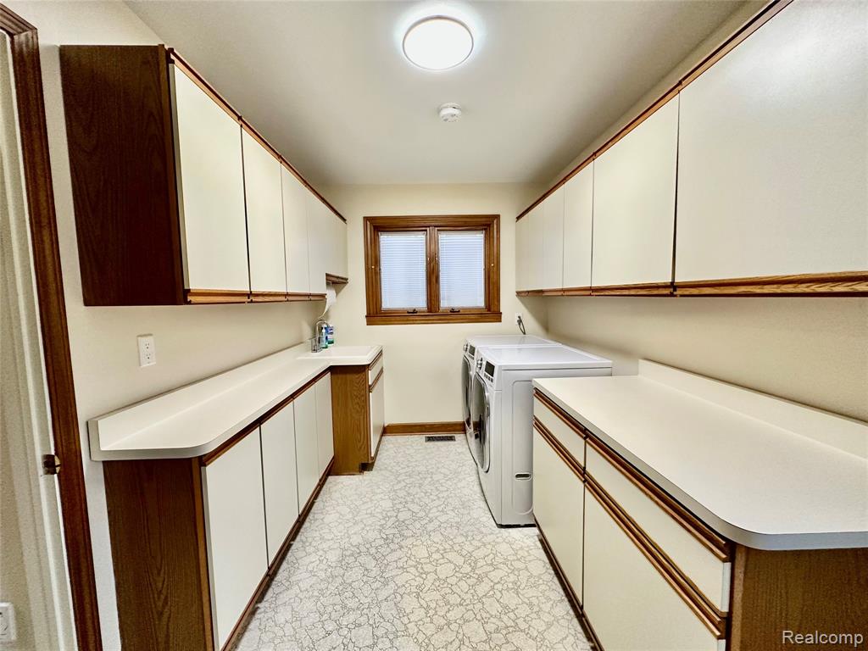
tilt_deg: -3.3
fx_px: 351
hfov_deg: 102.1
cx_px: 434
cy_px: 326
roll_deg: +1.5
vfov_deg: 85.7
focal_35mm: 14
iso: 250
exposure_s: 1/120
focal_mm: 2.22
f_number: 2.2
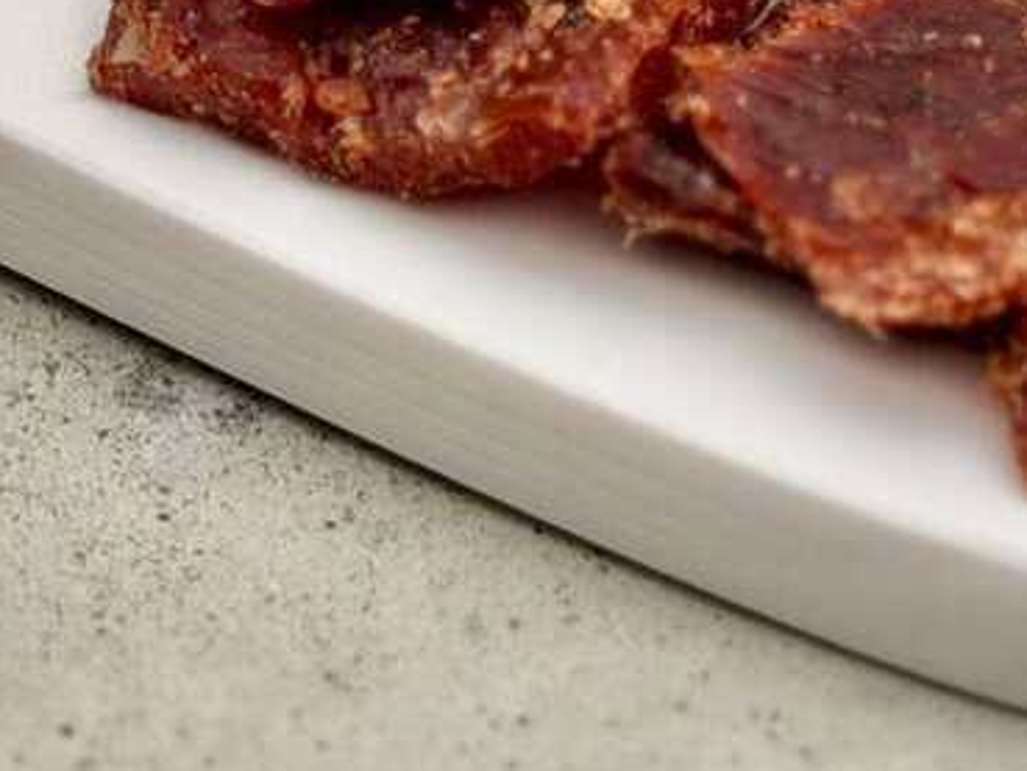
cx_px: 554
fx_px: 6173
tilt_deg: -37.1
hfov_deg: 9.5
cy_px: -529
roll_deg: -1.5
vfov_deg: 7.0
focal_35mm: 208
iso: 64
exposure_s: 1/8772
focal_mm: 6.76
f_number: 1.78
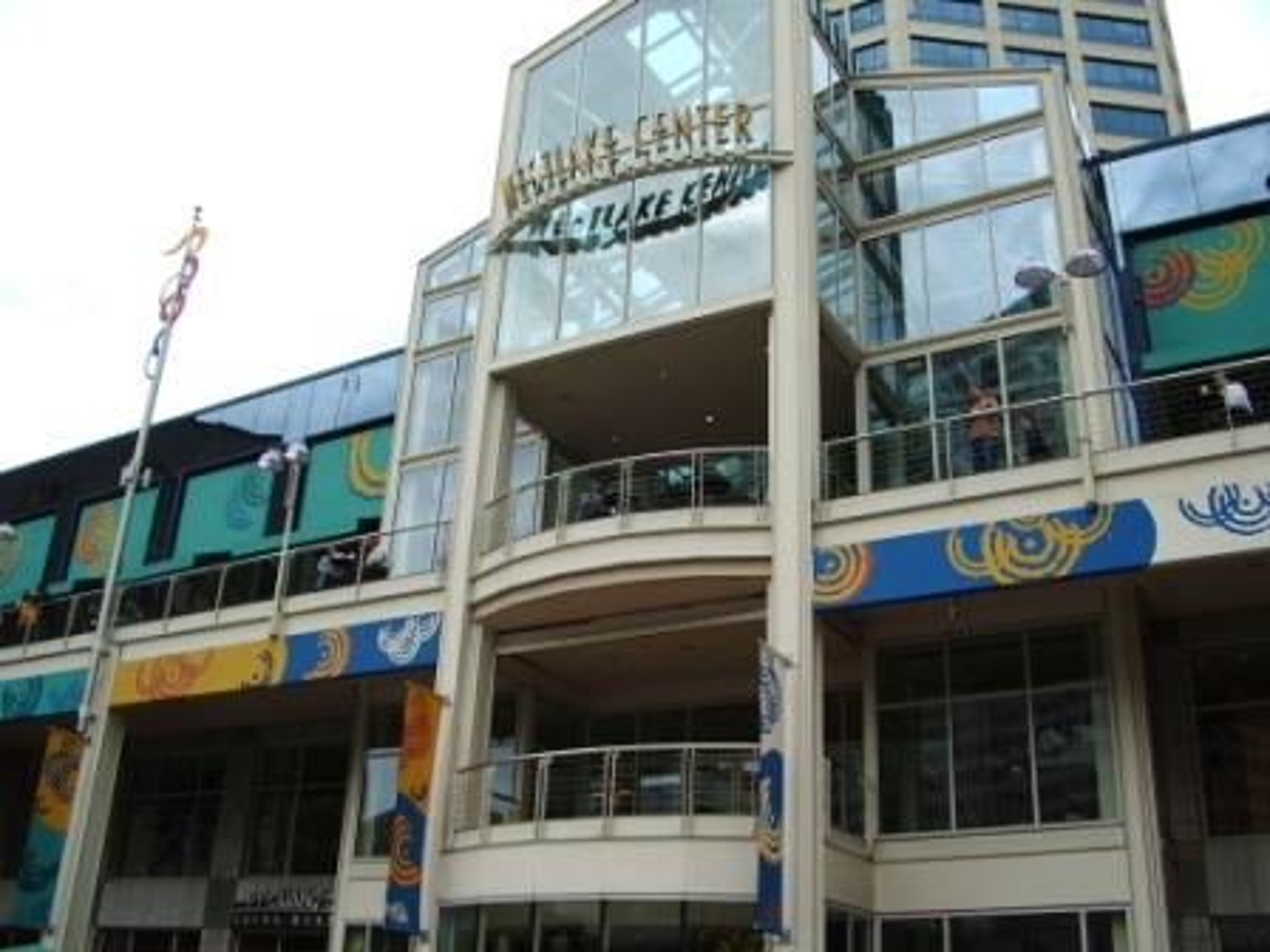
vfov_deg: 40.7
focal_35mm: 35
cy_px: 476
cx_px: 635
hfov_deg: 52.6
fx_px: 1284
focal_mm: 5.8
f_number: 4.3
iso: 50
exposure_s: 1/200
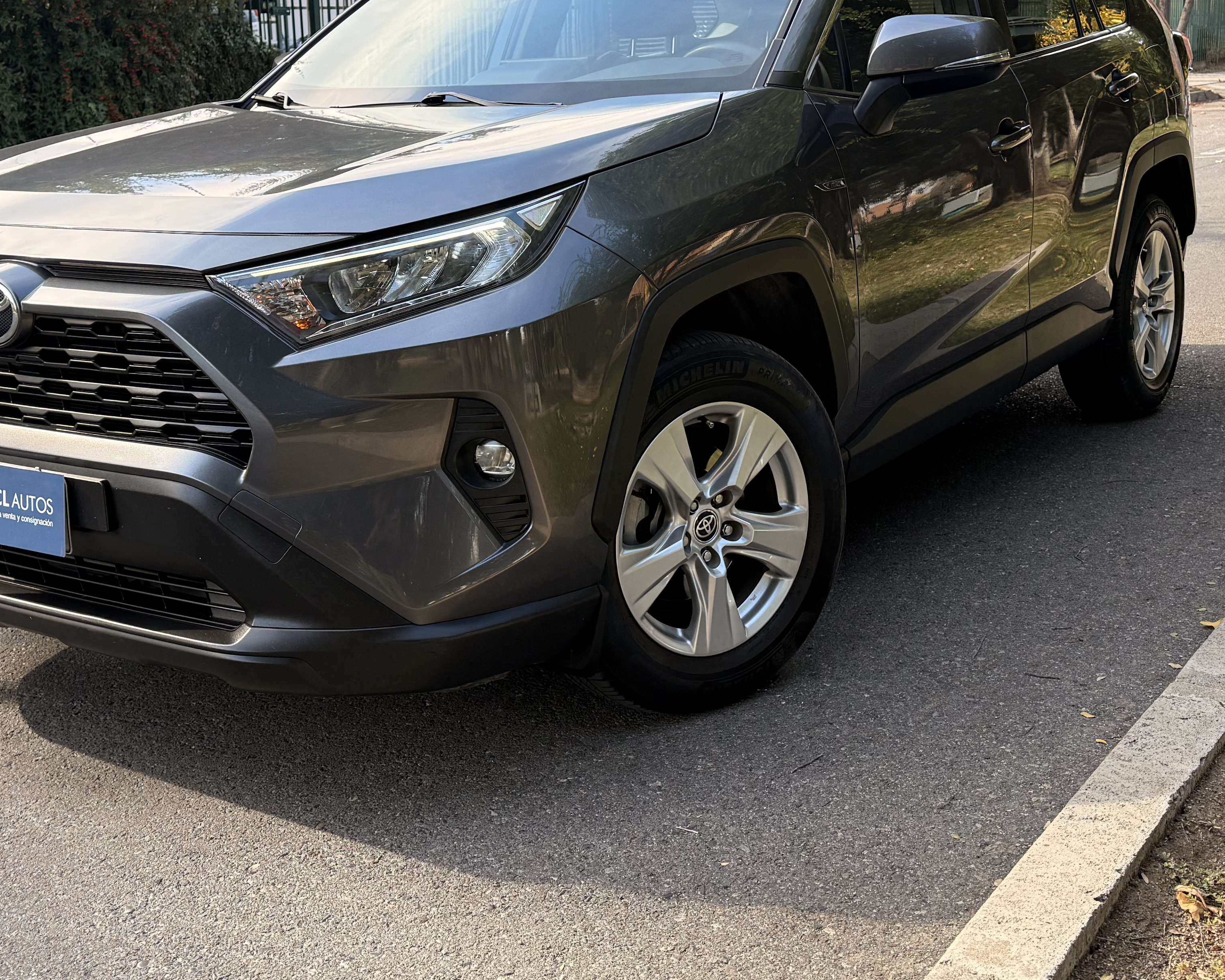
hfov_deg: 41.9
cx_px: 541
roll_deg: +1.6
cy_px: 348
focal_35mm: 44
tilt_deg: -10.7
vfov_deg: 33.9
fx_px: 1595
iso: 100
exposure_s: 1/521
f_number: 1.78
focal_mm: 6.76
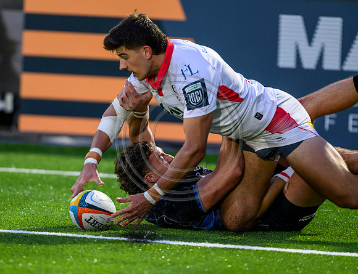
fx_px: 5240
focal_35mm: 502
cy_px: 157
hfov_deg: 3.9
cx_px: 122
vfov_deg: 3.0
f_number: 3.2
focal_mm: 400
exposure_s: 1/1600
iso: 4000
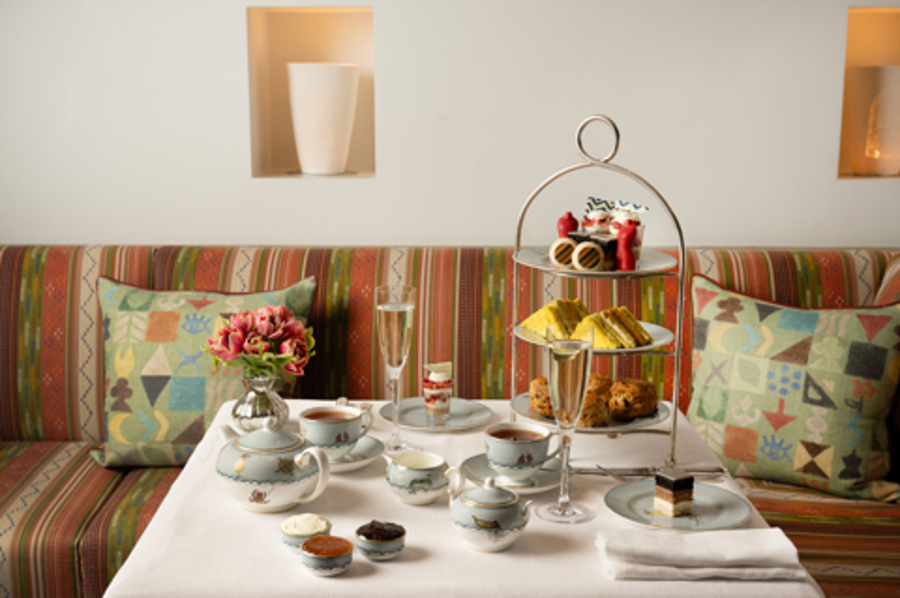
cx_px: 450
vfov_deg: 30.4
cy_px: 299
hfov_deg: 44.5
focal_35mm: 44
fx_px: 1099
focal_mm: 44
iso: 200
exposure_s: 1/160
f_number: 8
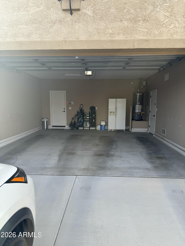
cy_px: 123
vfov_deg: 71.6
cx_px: 92
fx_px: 171
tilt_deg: -7.0
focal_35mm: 24
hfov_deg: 56.8
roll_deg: +1.0
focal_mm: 6.76
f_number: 1.78
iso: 80
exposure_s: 1/730
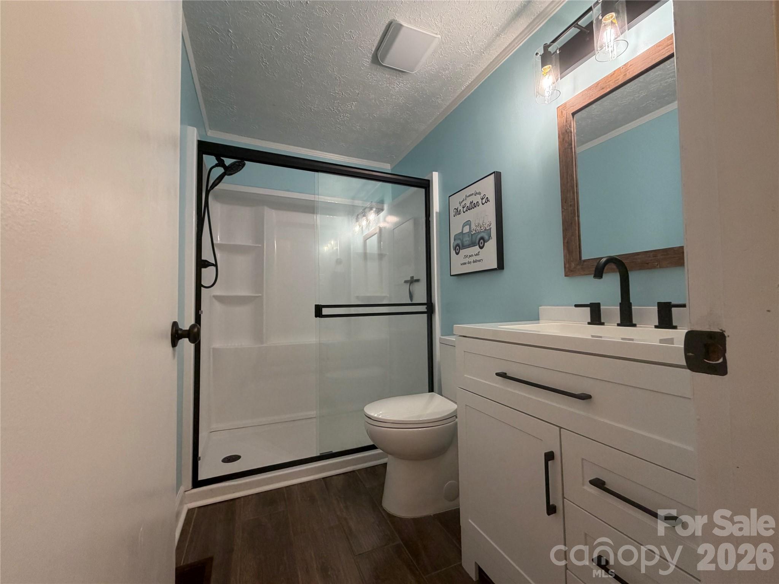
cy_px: 292
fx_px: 315
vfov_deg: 85.7
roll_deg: +1.2
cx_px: 390
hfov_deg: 102.1
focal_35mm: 14
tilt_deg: +2.4
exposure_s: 1/60
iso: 160
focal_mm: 2.22
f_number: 2.2
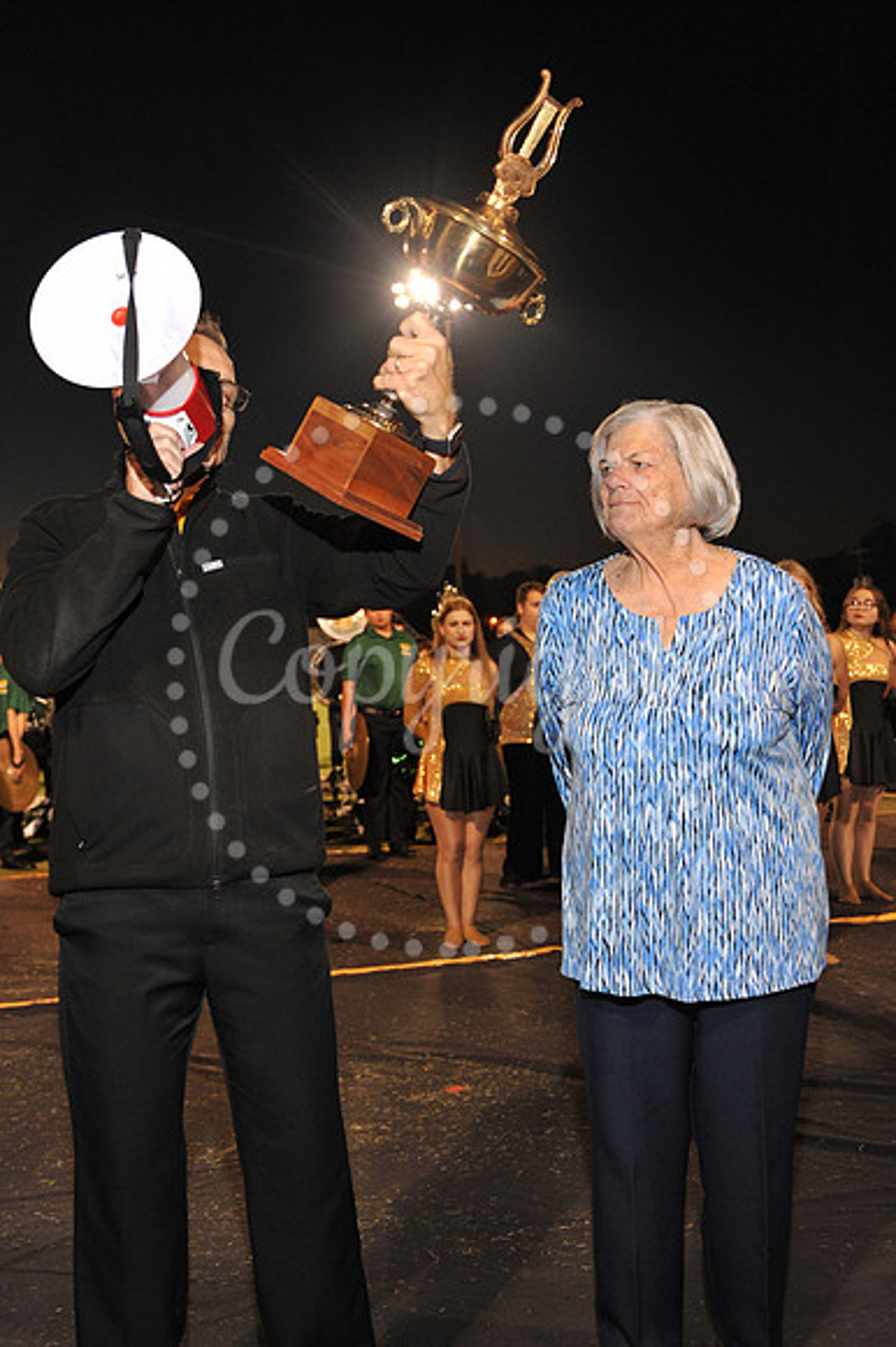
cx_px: 448
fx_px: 1495
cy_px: 674
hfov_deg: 33.4
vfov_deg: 48.5
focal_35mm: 40
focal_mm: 40
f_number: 6.3
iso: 1600
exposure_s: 1/60
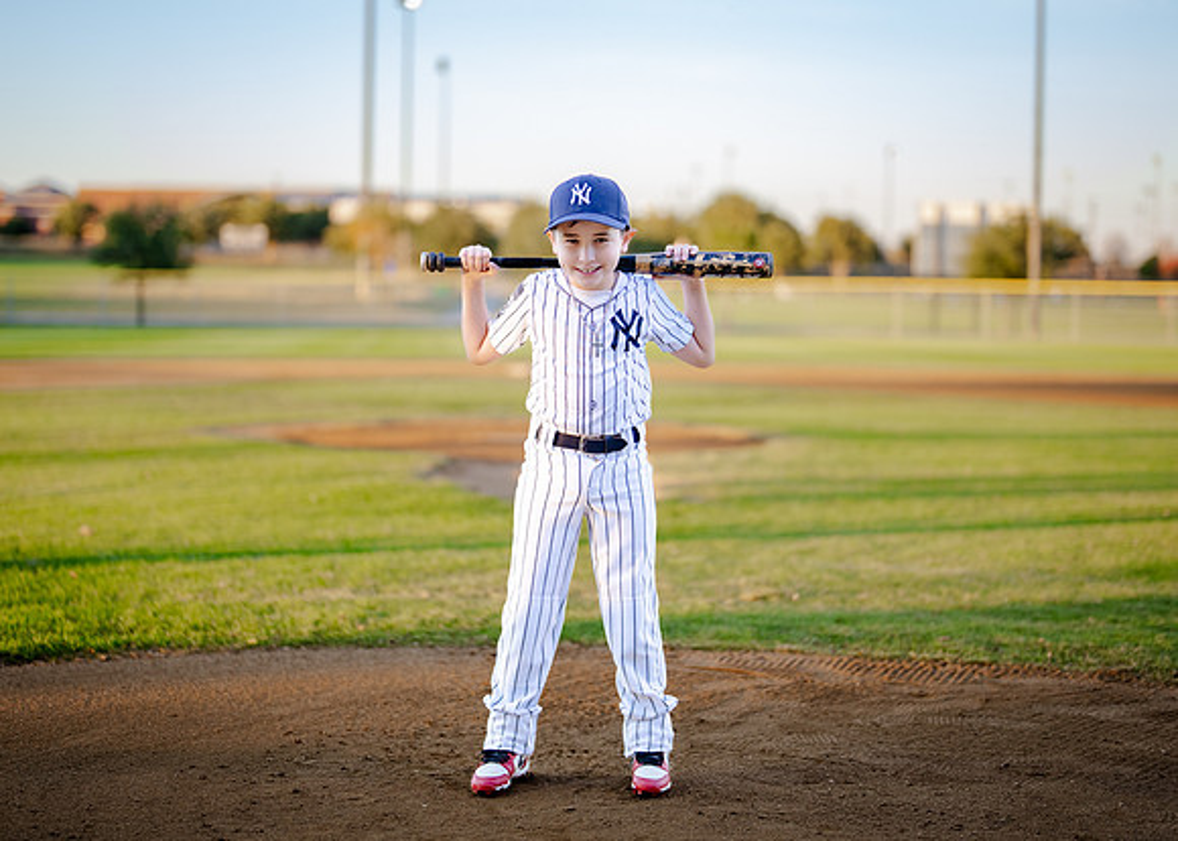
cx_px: 576
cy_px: 361
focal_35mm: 62
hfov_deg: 31.5
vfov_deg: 22.7
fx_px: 2088
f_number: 1.2
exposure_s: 1/1600
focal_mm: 50
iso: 250
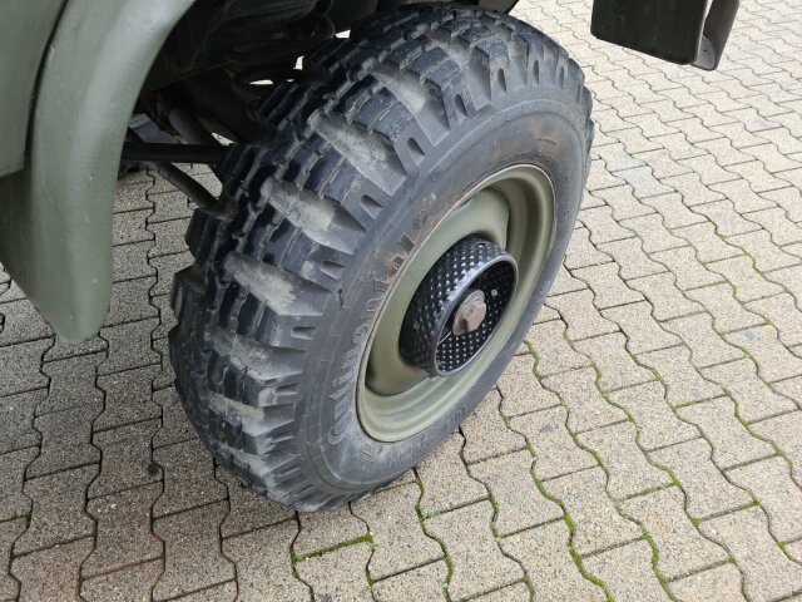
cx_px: 401
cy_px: 301
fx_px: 602
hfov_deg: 67.3
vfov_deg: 53.1
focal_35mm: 26
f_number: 1.8
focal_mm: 5.4
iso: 50
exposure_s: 1/50
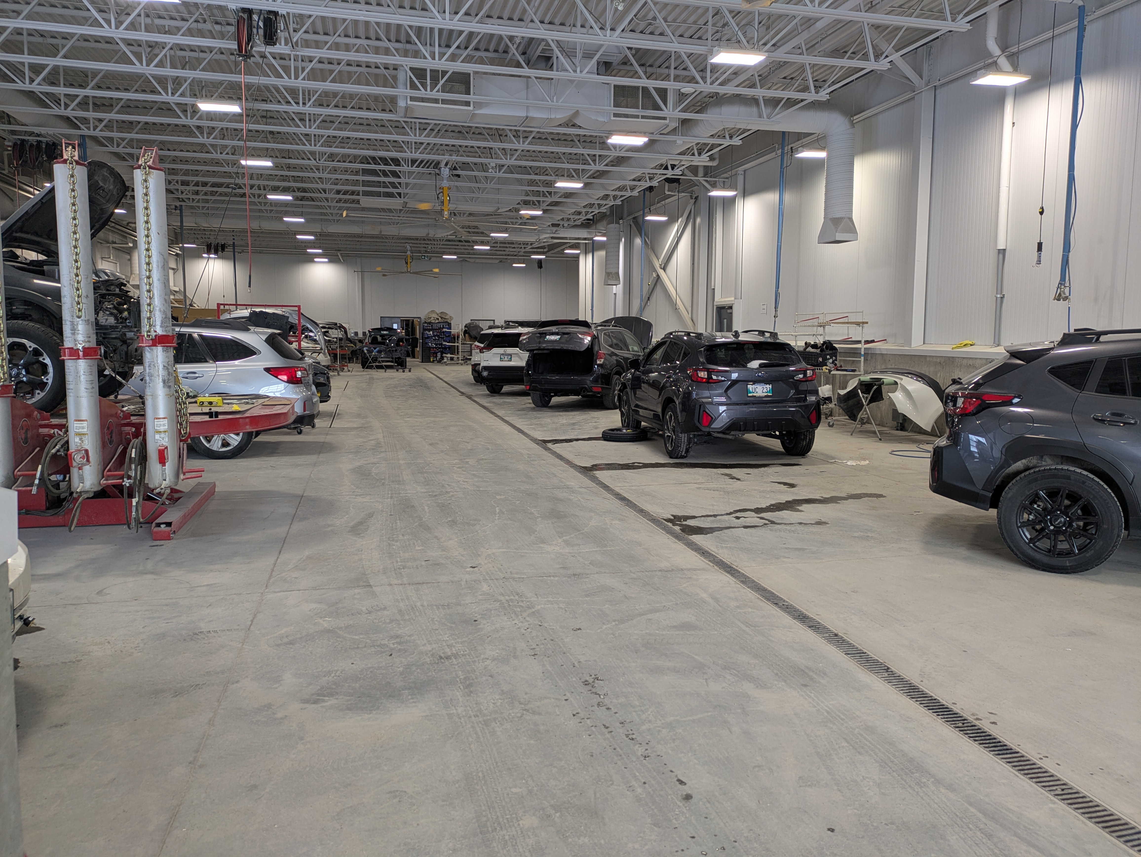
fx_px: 824
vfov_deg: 54.9
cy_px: 428
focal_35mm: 25
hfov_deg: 69.4
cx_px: 570
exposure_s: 1/119
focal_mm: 5.43
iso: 41
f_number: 1.89
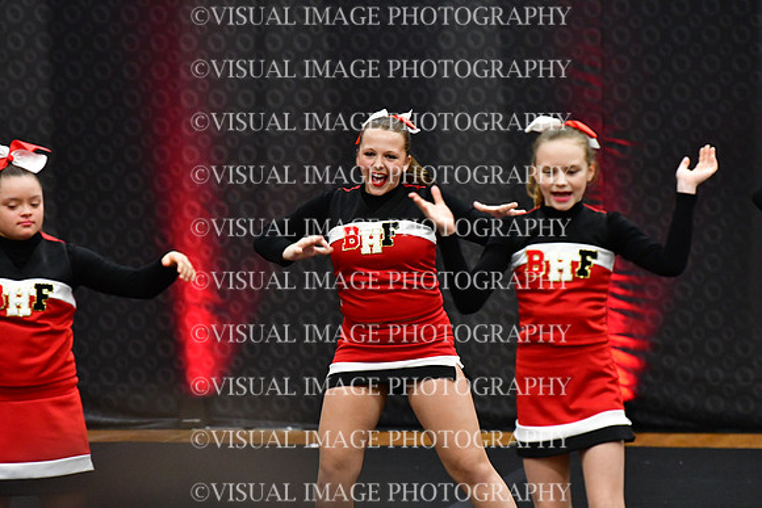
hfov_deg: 6.9
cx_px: 381
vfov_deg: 4.6
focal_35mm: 300
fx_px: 6351
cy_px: 254
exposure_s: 1/500
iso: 5000
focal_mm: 200
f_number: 3.5
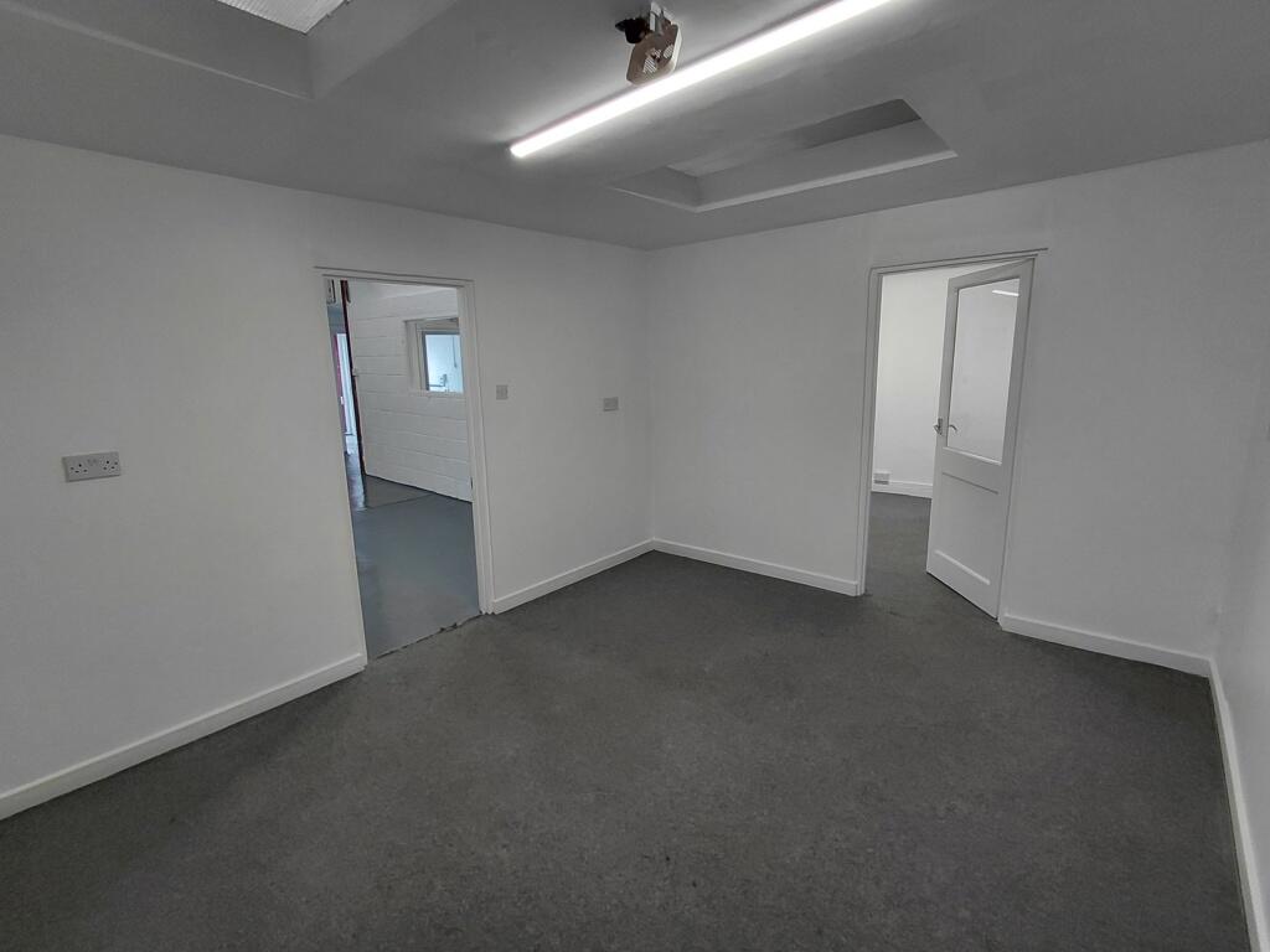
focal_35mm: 16
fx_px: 587
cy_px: 476
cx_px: 635
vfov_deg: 78.1
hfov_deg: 94.5
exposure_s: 1/60
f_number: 2.2
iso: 64
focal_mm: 1.64
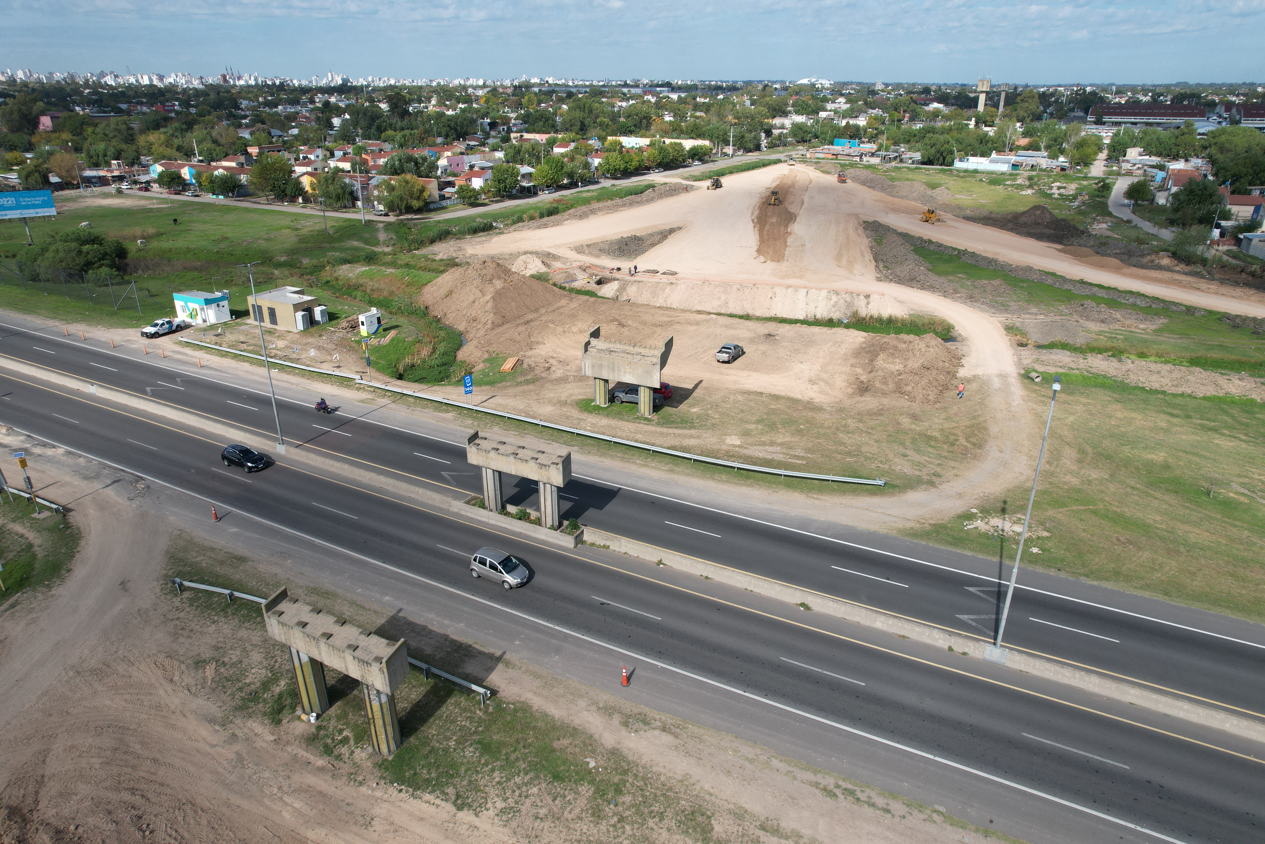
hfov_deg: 78.6
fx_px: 773
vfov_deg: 57.2
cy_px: 422
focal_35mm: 22
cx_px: 632
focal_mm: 8.38
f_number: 2.8
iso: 110
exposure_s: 1/2000
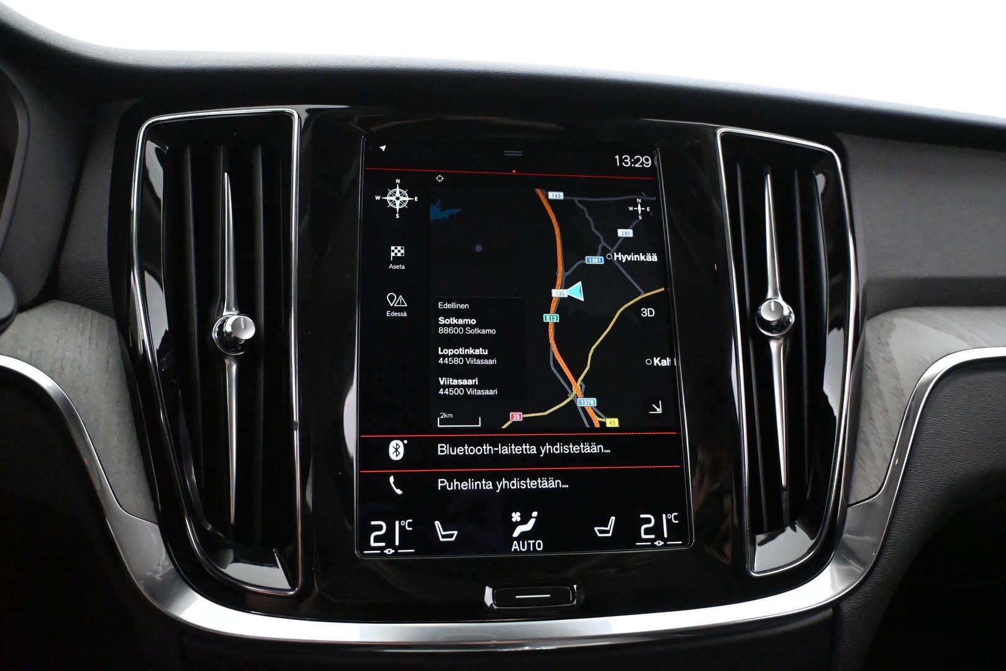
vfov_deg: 44.6
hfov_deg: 63.2
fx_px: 817
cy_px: 336
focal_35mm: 29
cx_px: 503
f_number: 3.8
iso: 10000
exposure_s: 1/60
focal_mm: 19.5
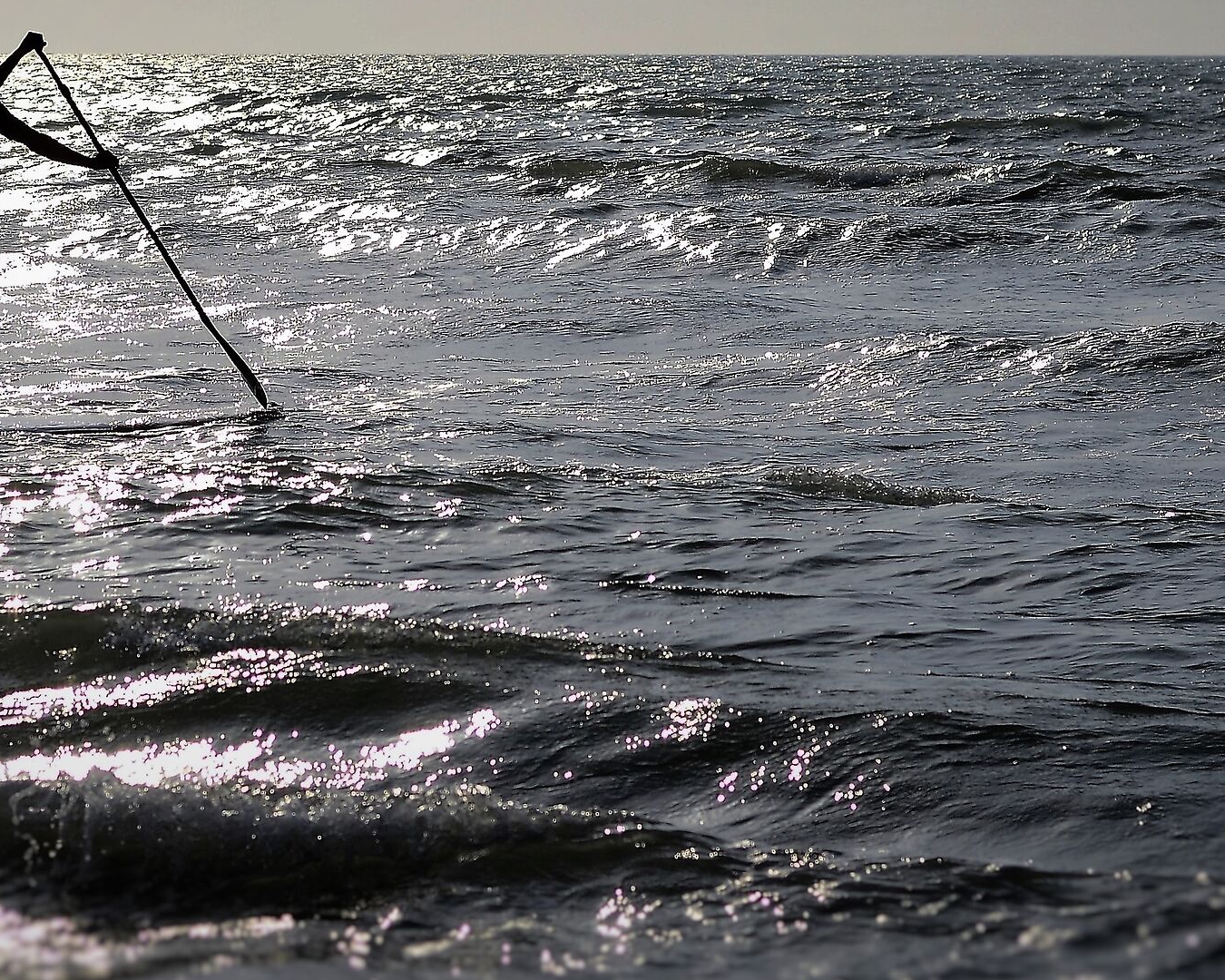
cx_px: 497
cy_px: 387
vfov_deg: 12.3
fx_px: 4532
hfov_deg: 15.4
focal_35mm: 125
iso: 100
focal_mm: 50
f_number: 3.5
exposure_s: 1/4000
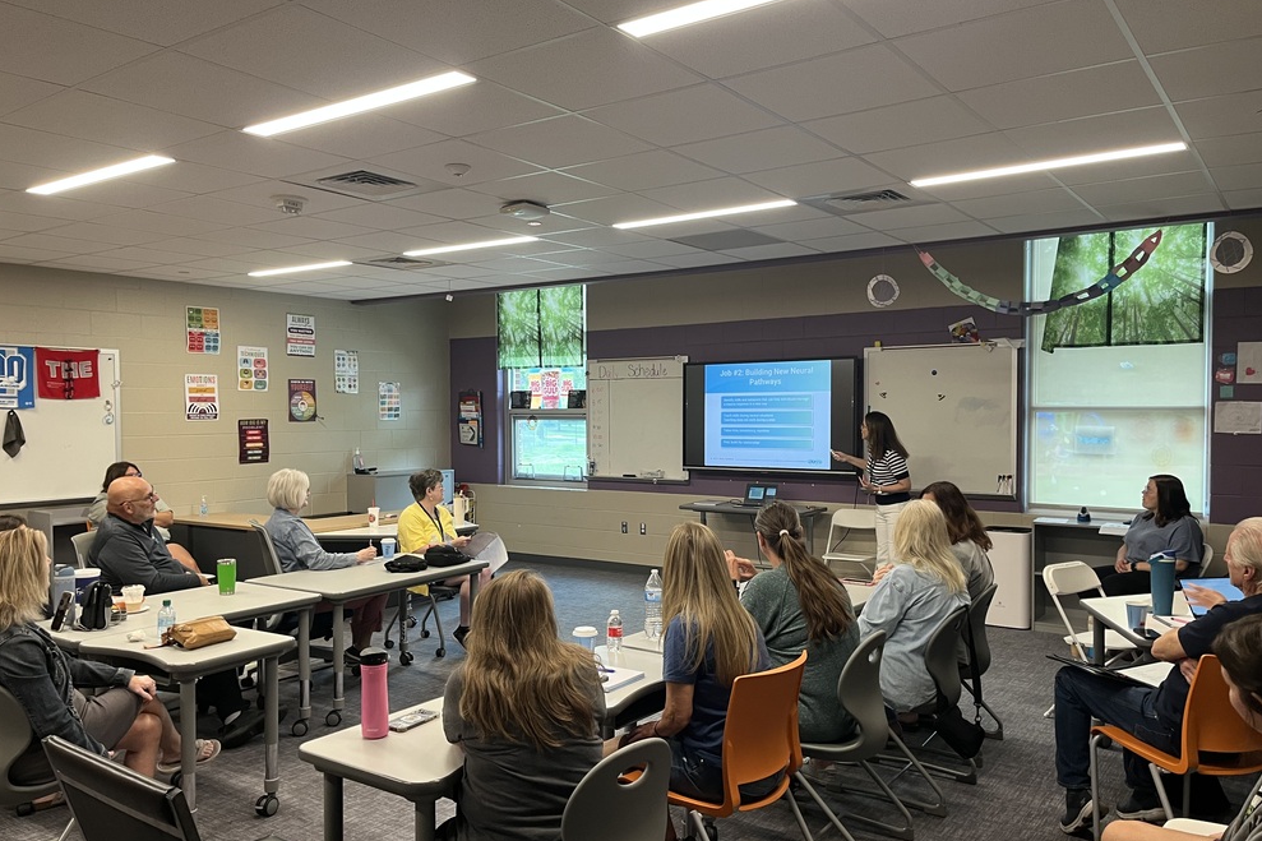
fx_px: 981
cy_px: 450
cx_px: 638
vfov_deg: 46.4
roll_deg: +0.5
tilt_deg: -1.4
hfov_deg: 65.5
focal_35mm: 28
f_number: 1.6
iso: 125
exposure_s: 1/60
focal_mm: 5.1
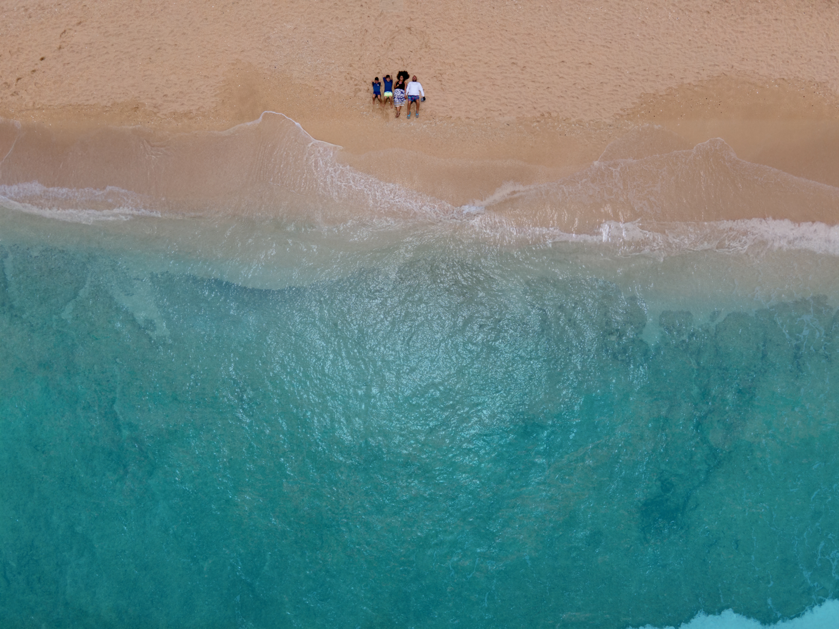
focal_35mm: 24
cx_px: 420
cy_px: 314
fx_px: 582
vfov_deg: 56.8
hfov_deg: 71.6
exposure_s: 1/1250
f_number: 2.8
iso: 100
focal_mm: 4.5
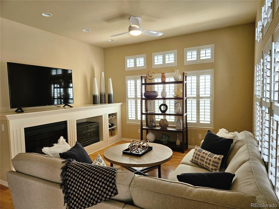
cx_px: 140
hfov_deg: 73.9
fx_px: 185
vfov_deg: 58.9
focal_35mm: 23
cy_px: 104
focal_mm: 5.4
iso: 80
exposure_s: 1/120
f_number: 1.8
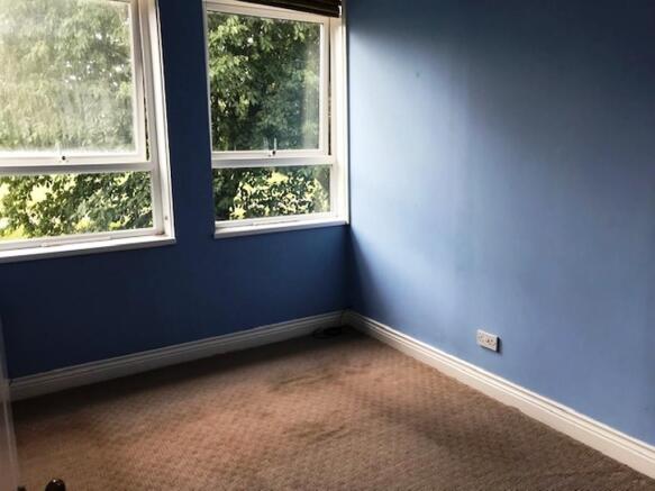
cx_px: 328
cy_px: 246
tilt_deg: -10.4
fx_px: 530
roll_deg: +0.7
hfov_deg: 63.5
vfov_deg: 49.7
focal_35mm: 28
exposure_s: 1/50
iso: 32
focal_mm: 3.99
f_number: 1.8
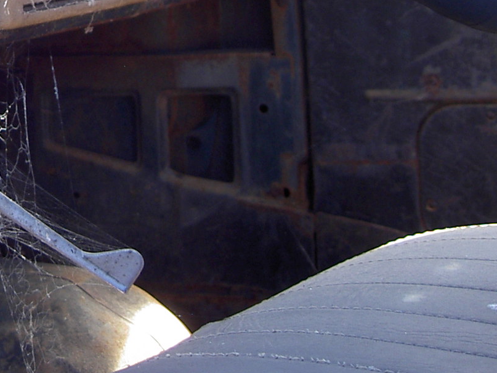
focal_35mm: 99
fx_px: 1421
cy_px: -17
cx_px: -72
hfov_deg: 18.9
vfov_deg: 14.6
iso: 100
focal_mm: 8
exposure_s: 1/115
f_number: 2.8
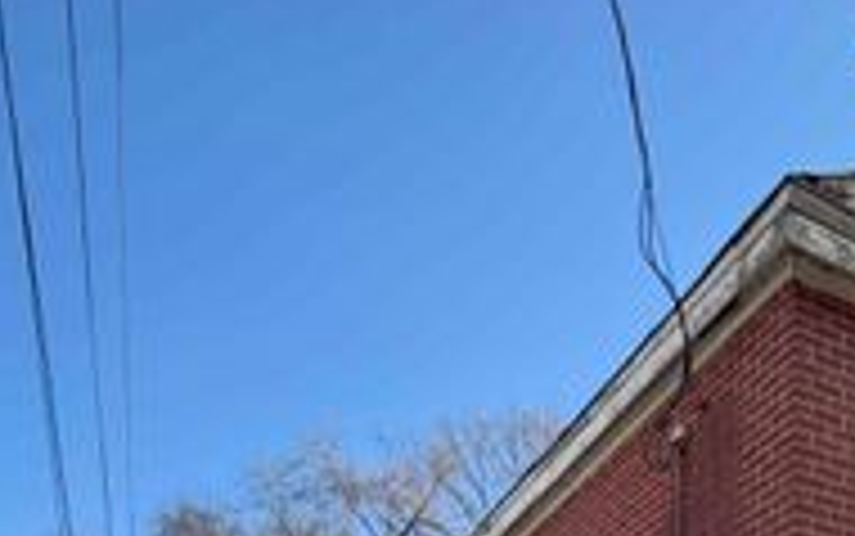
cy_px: 818
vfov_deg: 24.7
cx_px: 675
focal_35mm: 39
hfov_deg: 47.8
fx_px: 909
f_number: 2.2
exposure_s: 1/564
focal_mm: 2.22
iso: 40
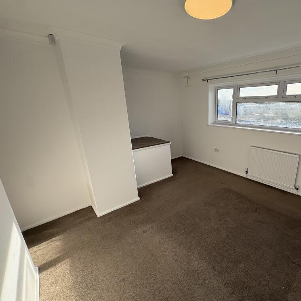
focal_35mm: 17
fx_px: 167
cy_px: 154
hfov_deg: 81.1
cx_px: 201
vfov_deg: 84.0
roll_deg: +1.5
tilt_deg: -16.3
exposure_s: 1/787
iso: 64
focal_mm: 2.22
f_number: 2.2
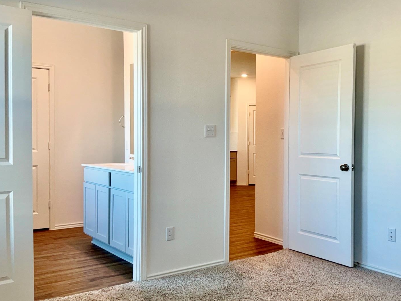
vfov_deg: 38.7
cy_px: 154
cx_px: 245
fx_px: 429
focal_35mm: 37
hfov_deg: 49.8
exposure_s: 1/60
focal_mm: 3
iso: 40
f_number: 1.8
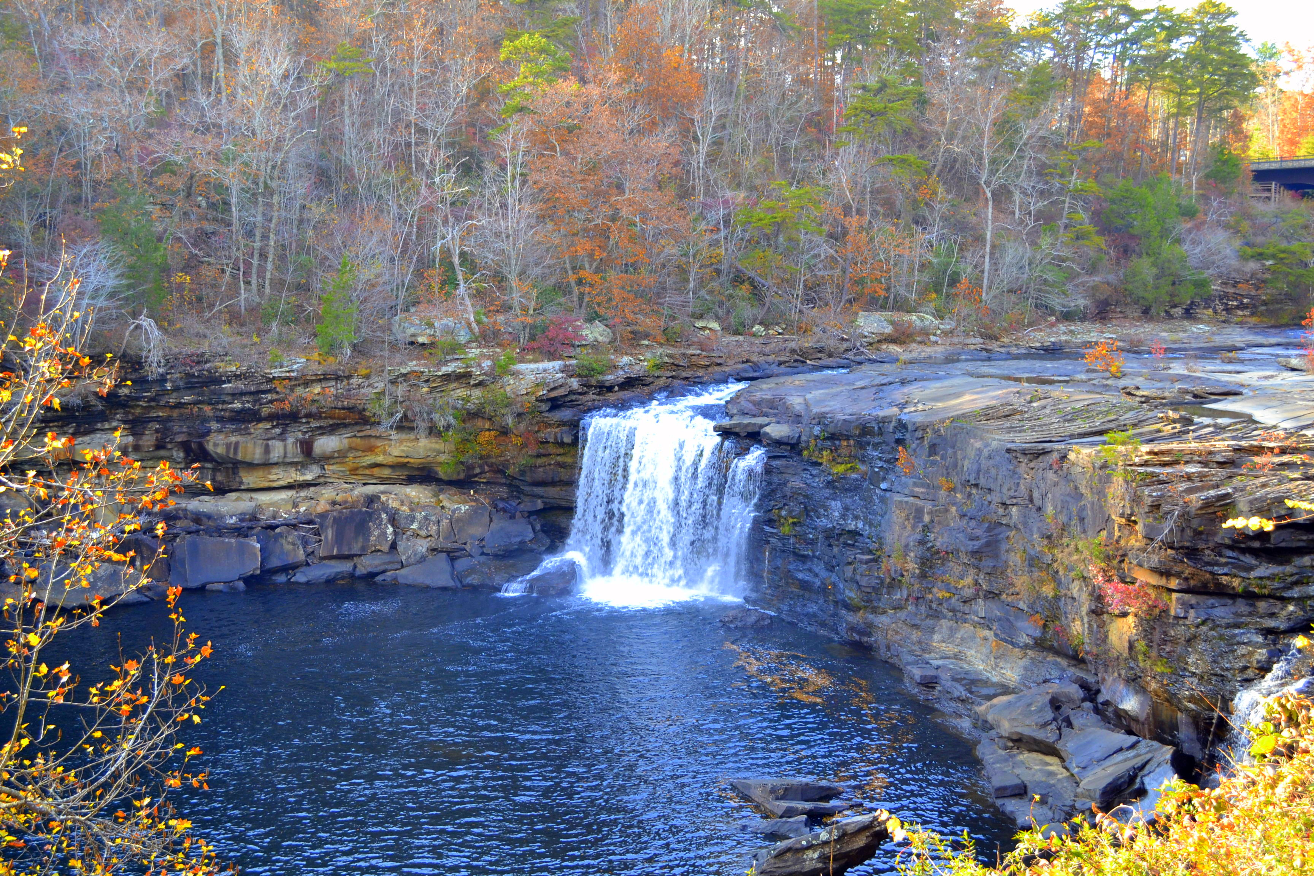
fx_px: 1533
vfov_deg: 31.9
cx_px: 657
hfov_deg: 46.4
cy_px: 438
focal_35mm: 42
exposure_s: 1/100
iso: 400
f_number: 5
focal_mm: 28
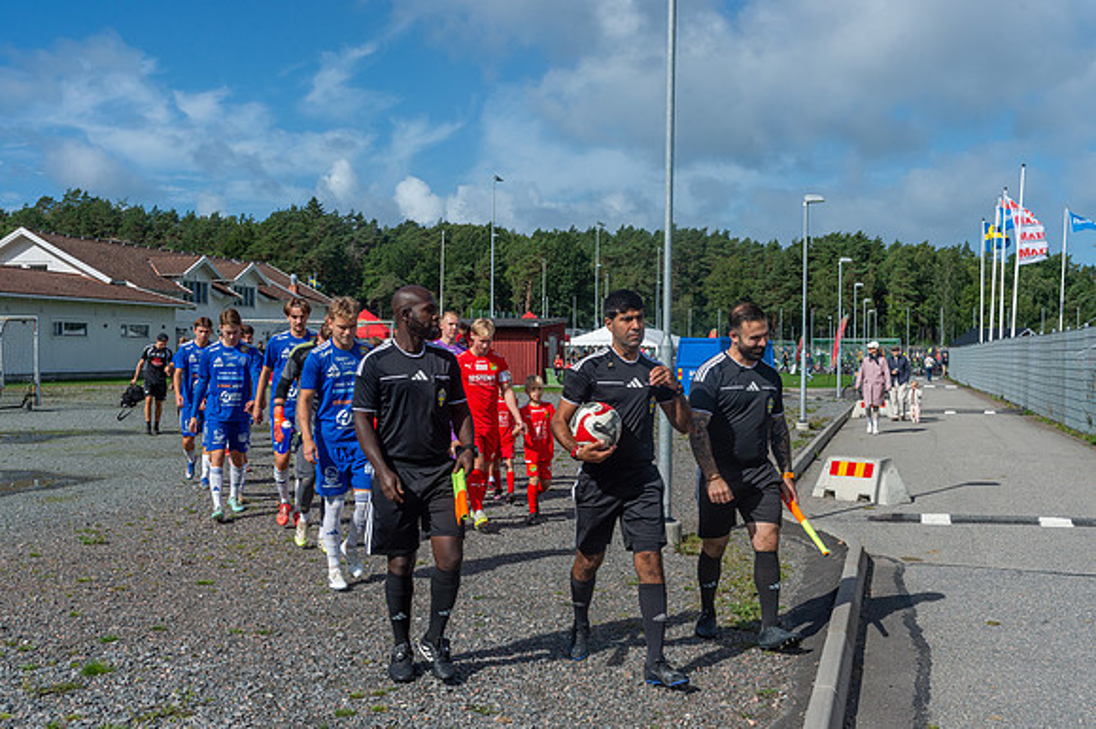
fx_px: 1156
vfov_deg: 35.0
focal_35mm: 38
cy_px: 364
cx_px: 548
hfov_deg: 50.7
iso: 140
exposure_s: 1/800
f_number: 7.1
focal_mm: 38
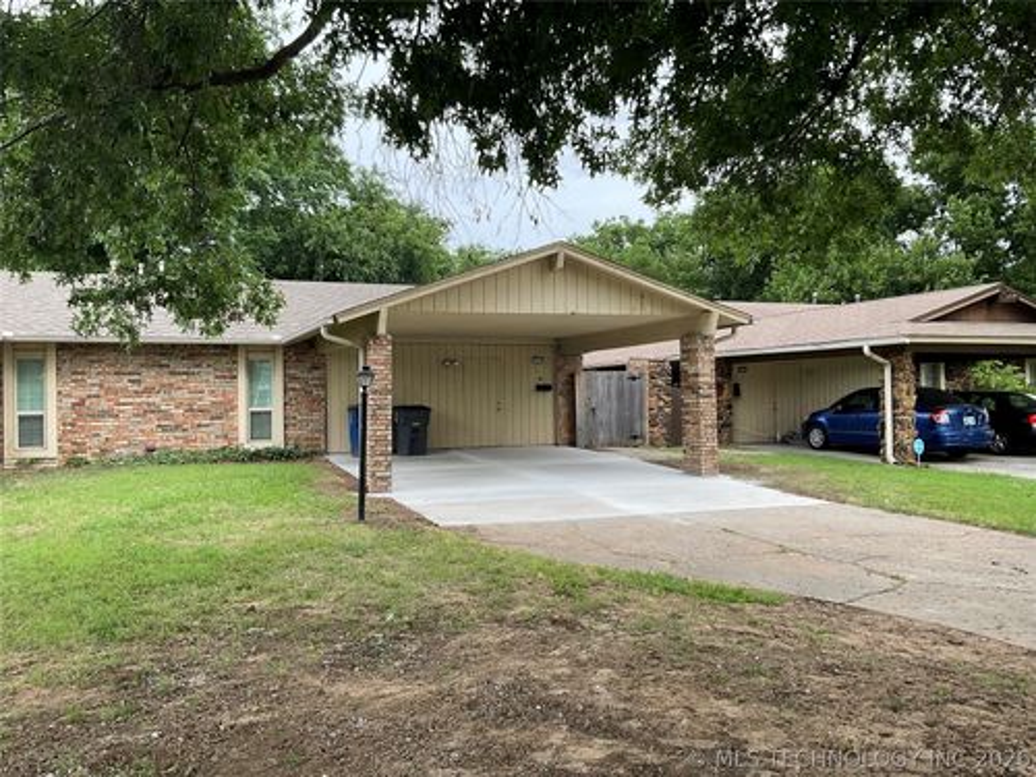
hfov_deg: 61.7
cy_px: 388
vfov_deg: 48.2
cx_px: 518
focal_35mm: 29
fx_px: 868
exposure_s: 1/360
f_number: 1.8
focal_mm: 3
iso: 16
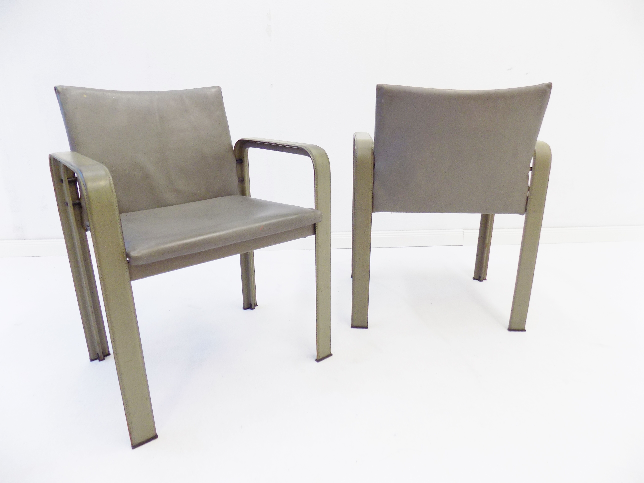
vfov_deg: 58.9
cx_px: 322
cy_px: 242
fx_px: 428
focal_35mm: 23
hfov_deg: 73.9
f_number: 3.1
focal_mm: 4
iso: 160
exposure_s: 1/30
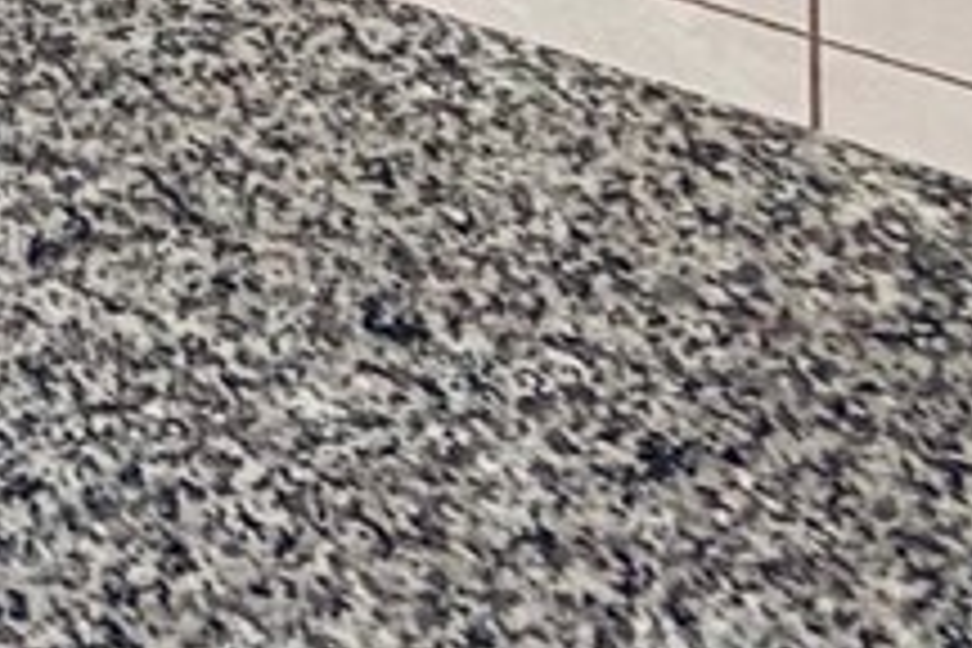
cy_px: -1876
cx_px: -981
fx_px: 2916
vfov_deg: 8.1
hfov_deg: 15.2
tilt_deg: -2.8
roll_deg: +2.5
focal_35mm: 108
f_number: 2.2
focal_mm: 2.22
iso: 250
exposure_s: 1/120
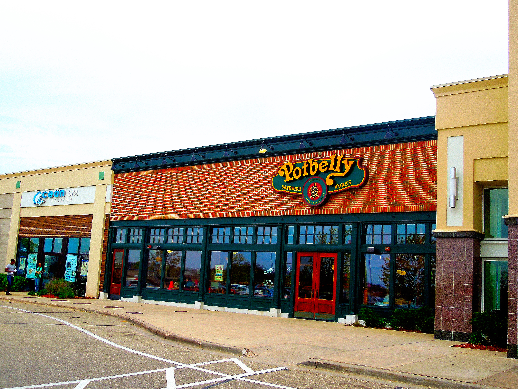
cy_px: 194
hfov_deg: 47.9
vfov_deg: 36.8
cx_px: 259
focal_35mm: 39
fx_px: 584
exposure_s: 1/400
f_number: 3.8
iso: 100
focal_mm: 7
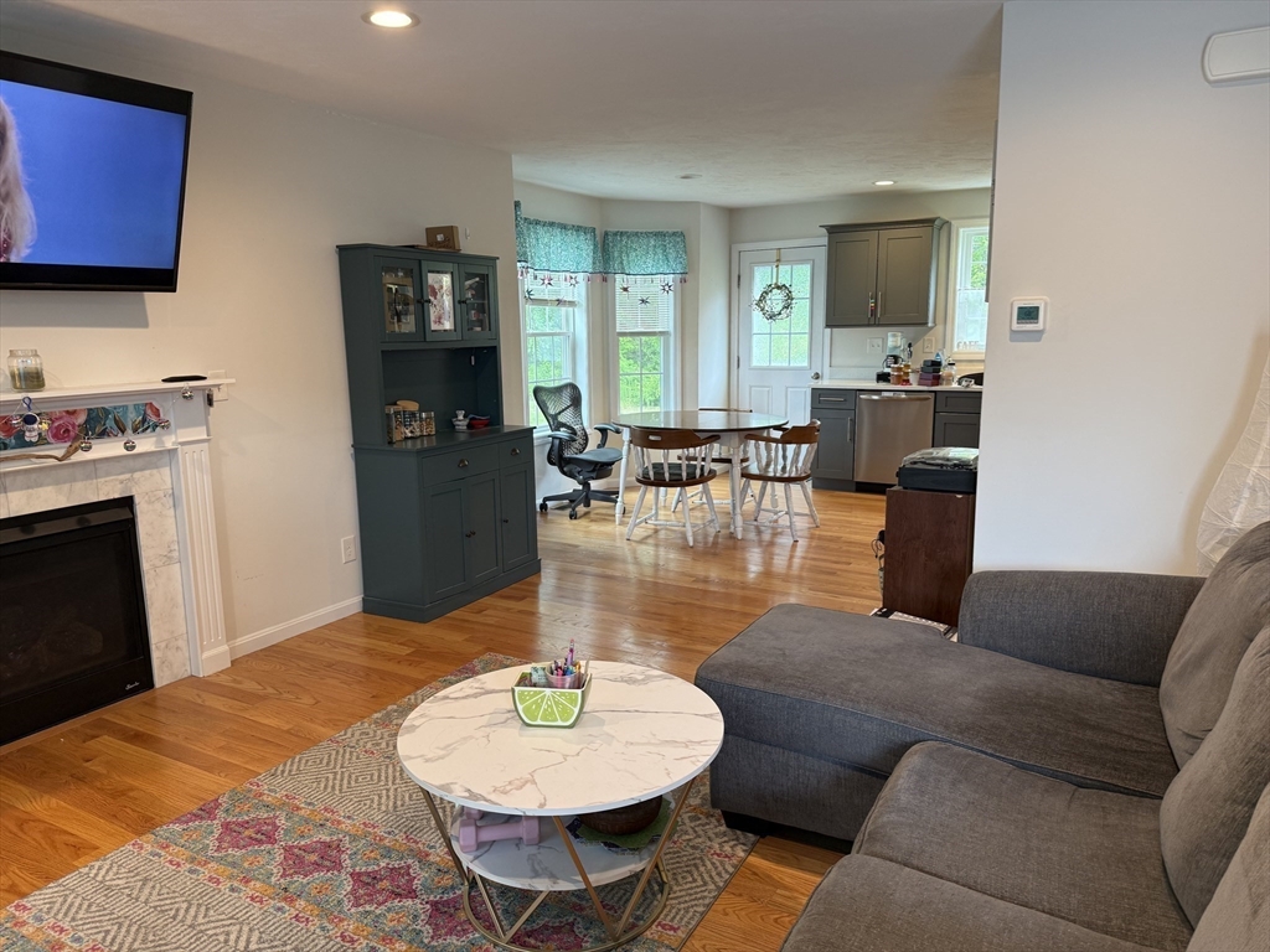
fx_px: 881
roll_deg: +0.4
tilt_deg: -10.3
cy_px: 476
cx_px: 635
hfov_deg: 71.6
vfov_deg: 56.8
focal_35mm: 24
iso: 125
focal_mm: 6.76
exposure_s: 1/60
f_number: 1.78
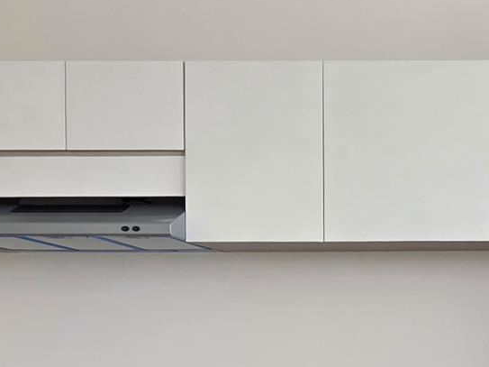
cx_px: 504
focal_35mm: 49
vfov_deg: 28.3
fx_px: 692
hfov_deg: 34.8
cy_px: 347
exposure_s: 1/303
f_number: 1.9
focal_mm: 2.2
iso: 40
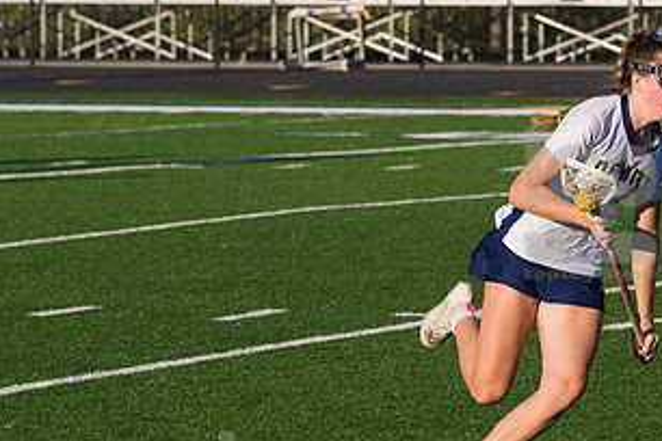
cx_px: 591
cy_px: 205
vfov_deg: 4.2
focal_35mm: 330
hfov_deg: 6.2
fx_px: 6068
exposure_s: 1/1600
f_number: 5.6
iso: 250
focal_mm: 116
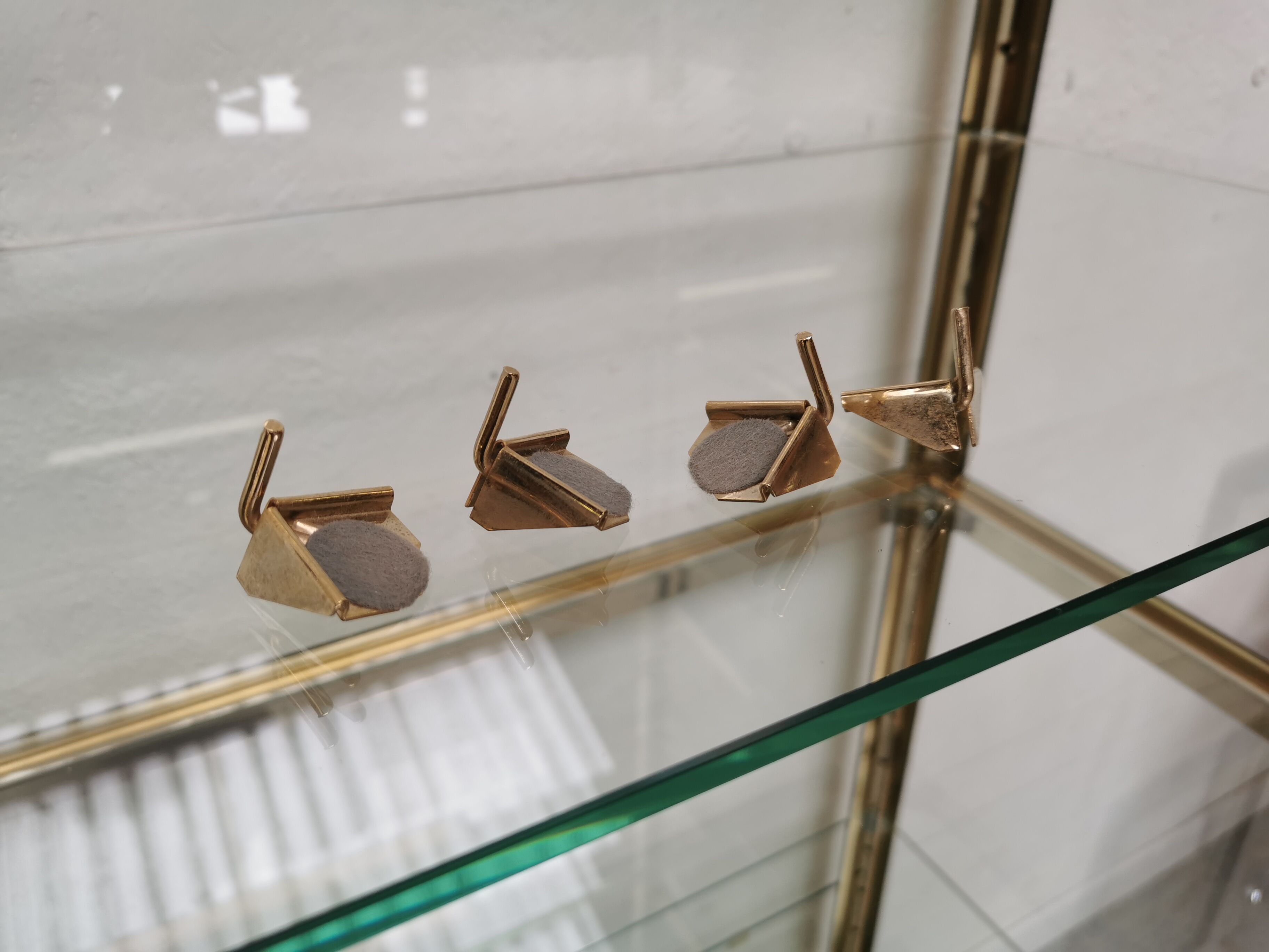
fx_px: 990
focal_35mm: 27
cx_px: 634
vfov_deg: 51.4
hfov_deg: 65.3
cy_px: 476
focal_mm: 5.58
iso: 50
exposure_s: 1/148
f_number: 1.8
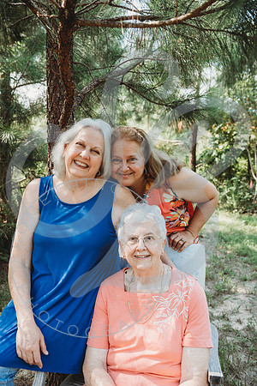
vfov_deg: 53.1
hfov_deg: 36.9
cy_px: 193
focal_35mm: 36
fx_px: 385
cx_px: 128
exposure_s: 1/125
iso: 200
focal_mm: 36
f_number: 5
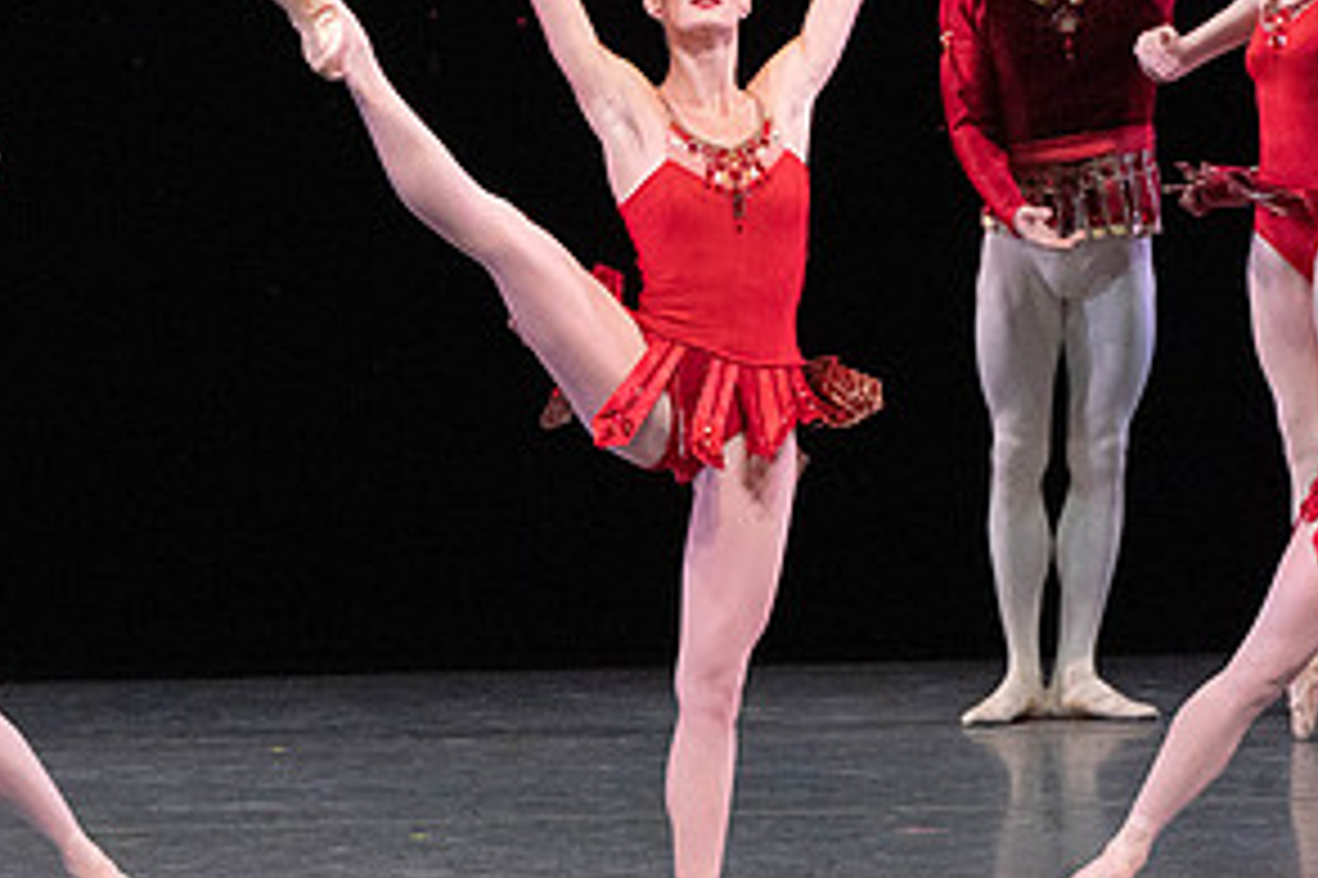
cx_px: 634
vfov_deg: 2.2
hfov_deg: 3.4
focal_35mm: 612
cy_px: 462
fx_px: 22392
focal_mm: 309
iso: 16000
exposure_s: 1/400
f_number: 13
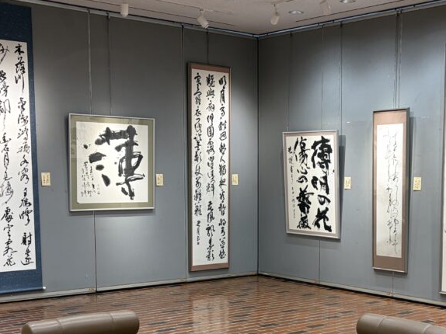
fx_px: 747
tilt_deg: -6.3
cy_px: 284
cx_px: 308
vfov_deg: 24.7
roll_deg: -0.5
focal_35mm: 58
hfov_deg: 32.9
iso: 80
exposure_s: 1/118
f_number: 1.6
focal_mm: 5.96
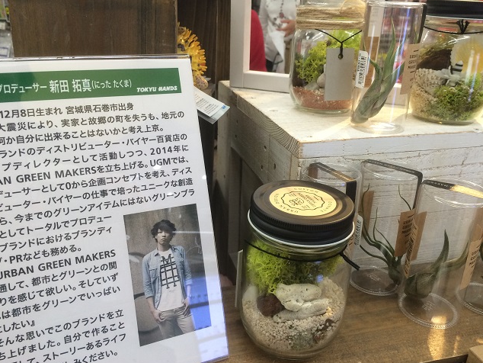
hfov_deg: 56.8
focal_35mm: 32
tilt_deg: -21.5
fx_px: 447
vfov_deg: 44.2
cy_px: 176
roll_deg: -1.2
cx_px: 245
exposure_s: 1/30
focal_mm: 4.15
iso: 40
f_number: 2.2
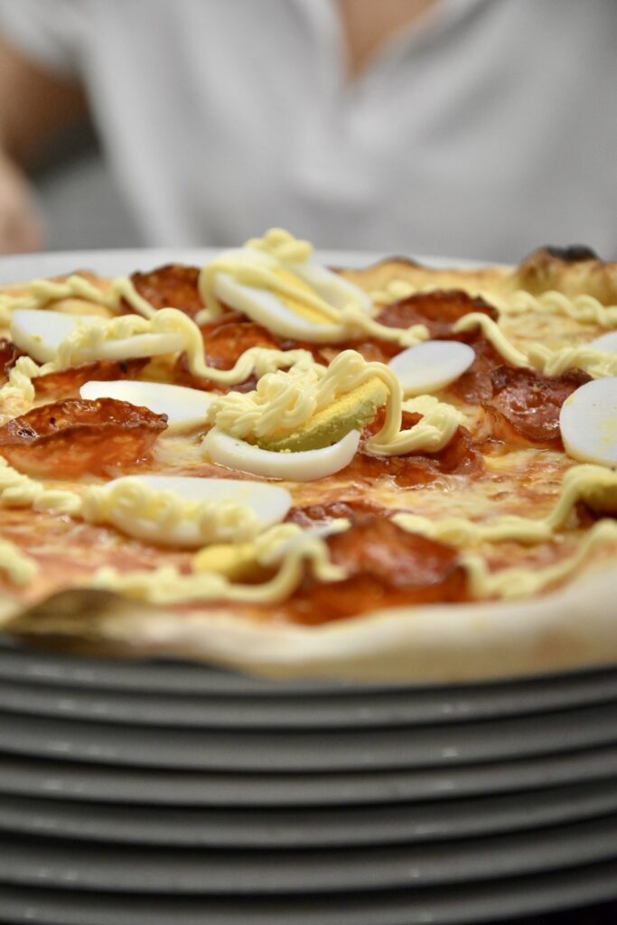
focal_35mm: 120
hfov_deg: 11.4
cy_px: 462
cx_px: 308
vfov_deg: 17.1
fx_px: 3084
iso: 2200
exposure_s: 1/125
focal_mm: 80
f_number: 5.3
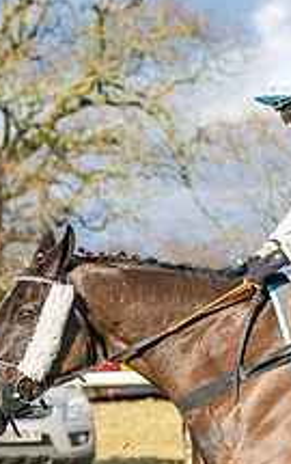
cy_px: 439
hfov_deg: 5.1
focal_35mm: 259
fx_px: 3276
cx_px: 395
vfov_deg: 8.1
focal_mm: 70
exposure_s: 1/2000
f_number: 4
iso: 200
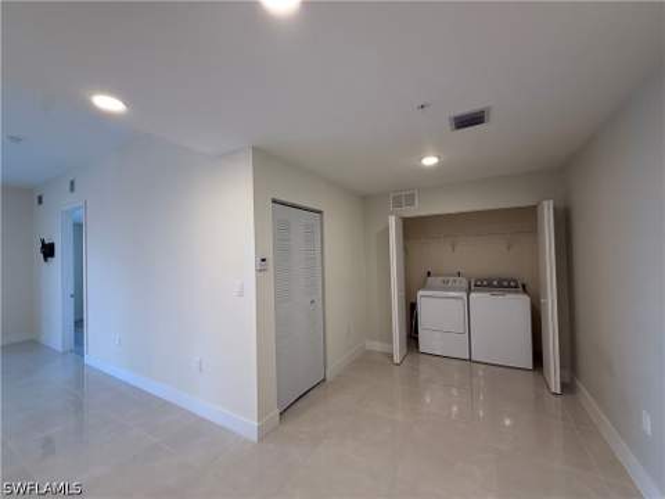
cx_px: 332
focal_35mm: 14
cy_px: 250
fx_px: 269
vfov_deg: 85.7
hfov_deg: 102.1
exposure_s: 1/120
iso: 200
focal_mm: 2.22
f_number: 2.2
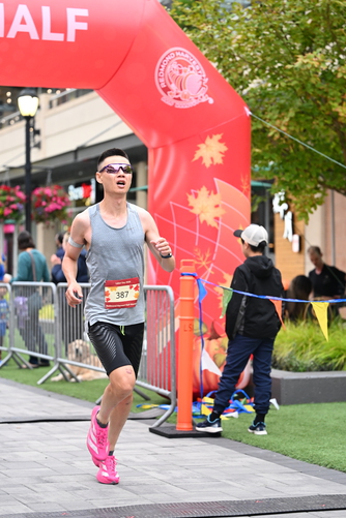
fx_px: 1283
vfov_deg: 22.9
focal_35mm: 89
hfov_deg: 15.4
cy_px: 251
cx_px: 165
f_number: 2.8
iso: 1600
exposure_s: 1/800
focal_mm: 81
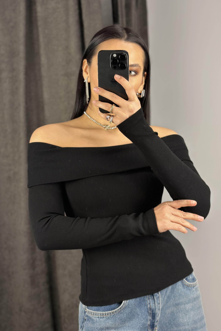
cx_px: 121
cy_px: 165
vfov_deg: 39.6
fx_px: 460
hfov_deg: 27.0
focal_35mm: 50
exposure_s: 1/50
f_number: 1.78
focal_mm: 6.86
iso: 100
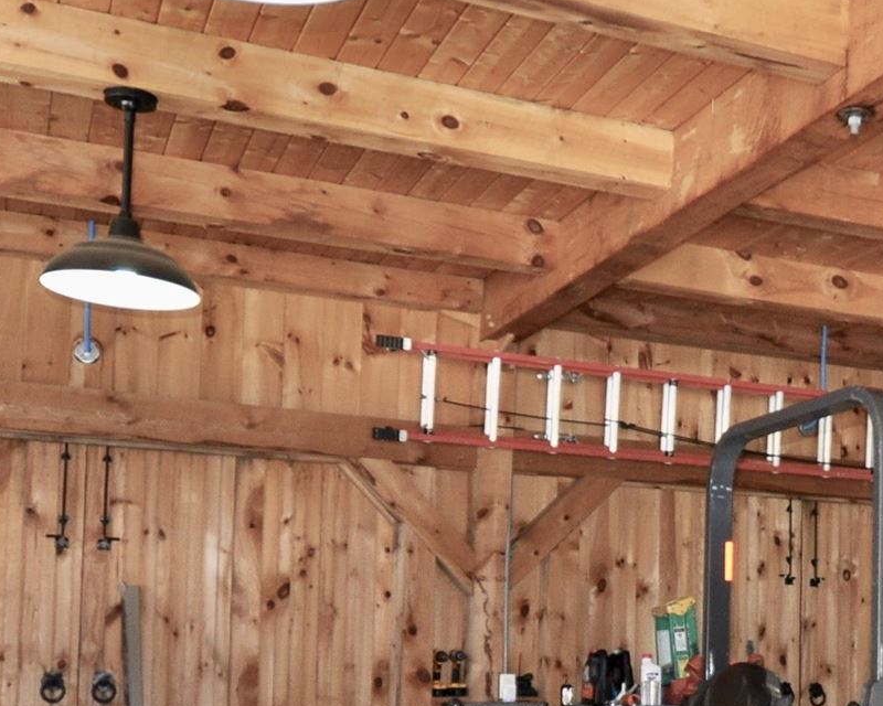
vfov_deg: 26.9
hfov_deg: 33.4
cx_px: 752
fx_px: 1411
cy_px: 662
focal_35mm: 54
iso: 250
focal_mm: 10
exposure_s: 1/200
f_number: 3.5
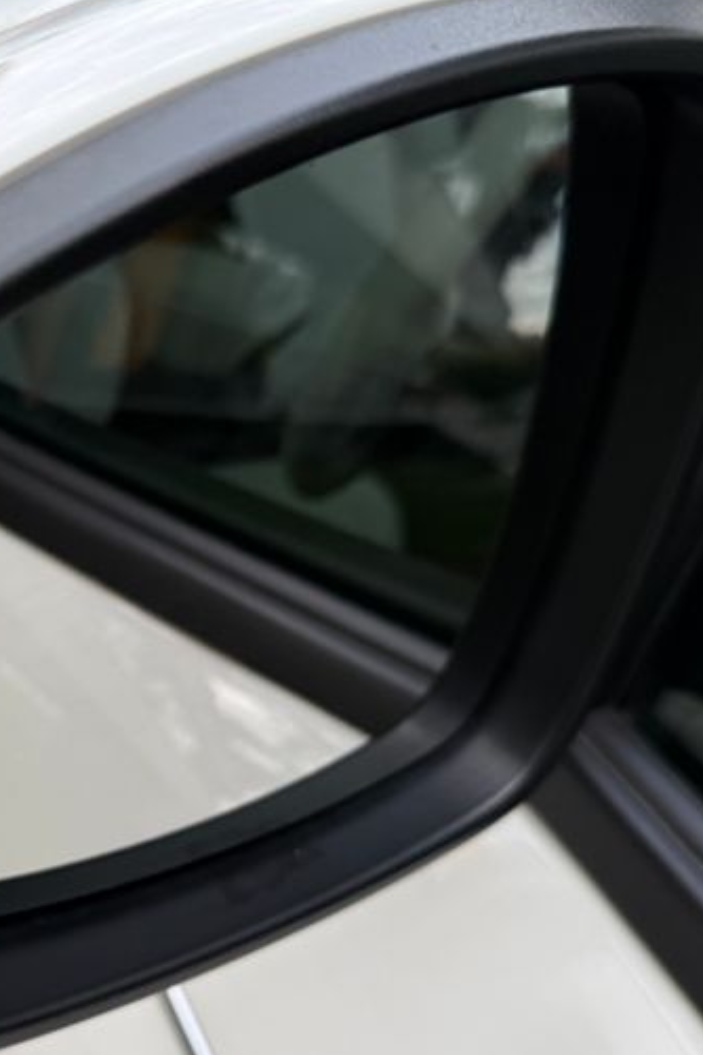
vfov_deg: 38.8
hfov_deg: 25.2
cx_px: 6
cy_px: 579
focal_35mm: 51
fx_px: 1494
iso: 80
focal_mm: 6.76
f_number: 1.78
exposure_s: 1/450
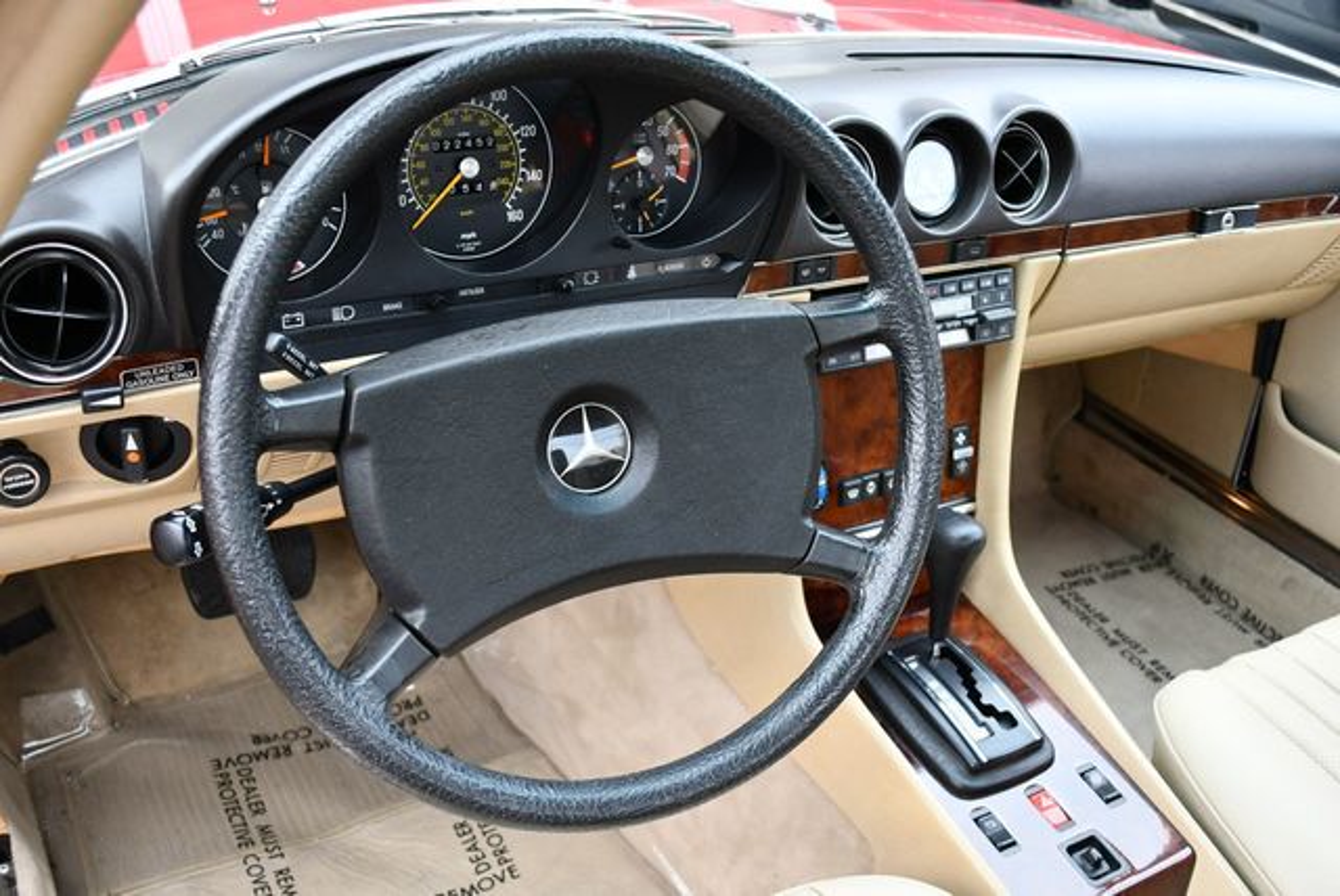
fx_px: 1341
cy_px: 448
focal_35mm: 36
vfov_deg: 36.9
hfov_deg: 53.1
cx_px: 670
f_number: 3.5
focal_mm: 18
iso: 560
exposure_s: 1/250
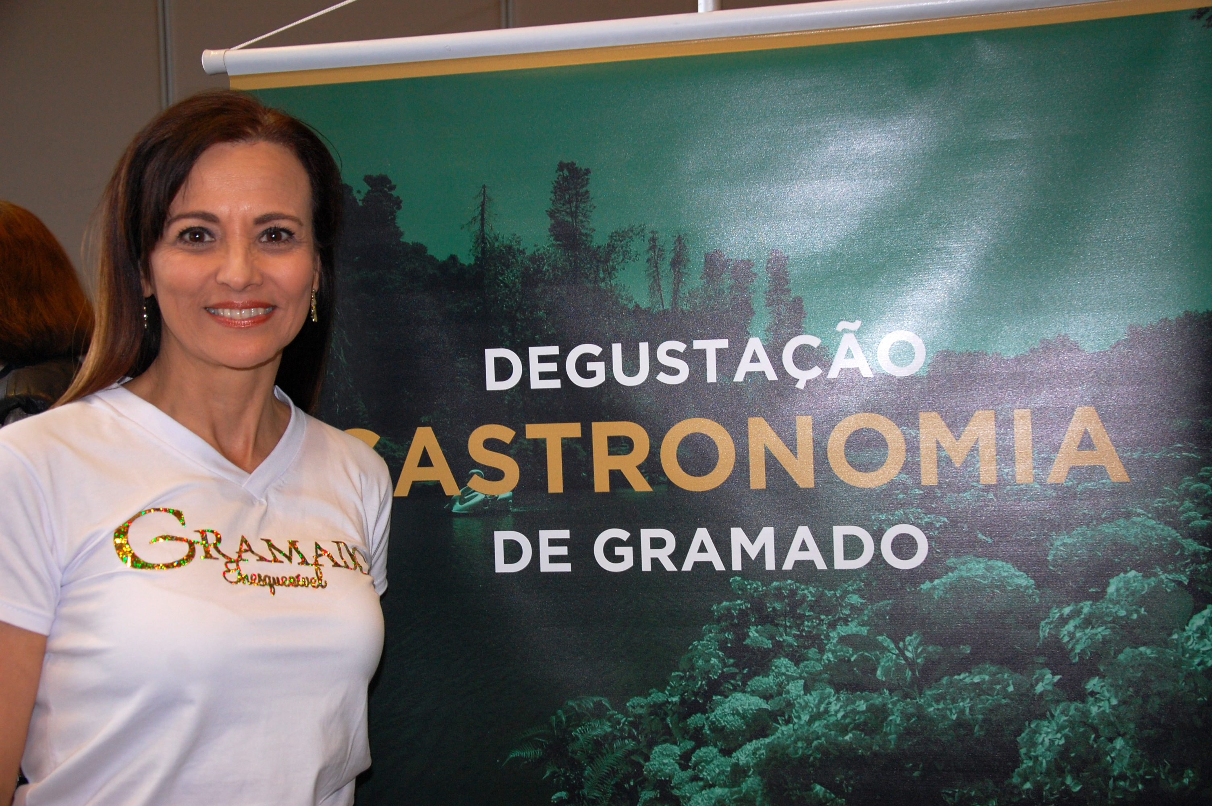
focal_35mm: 39
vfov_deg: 34.1
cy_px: 403
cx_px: 606
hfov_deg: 49.6
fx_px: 1312
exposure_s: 1/60
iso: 400
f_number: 4
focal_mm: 26
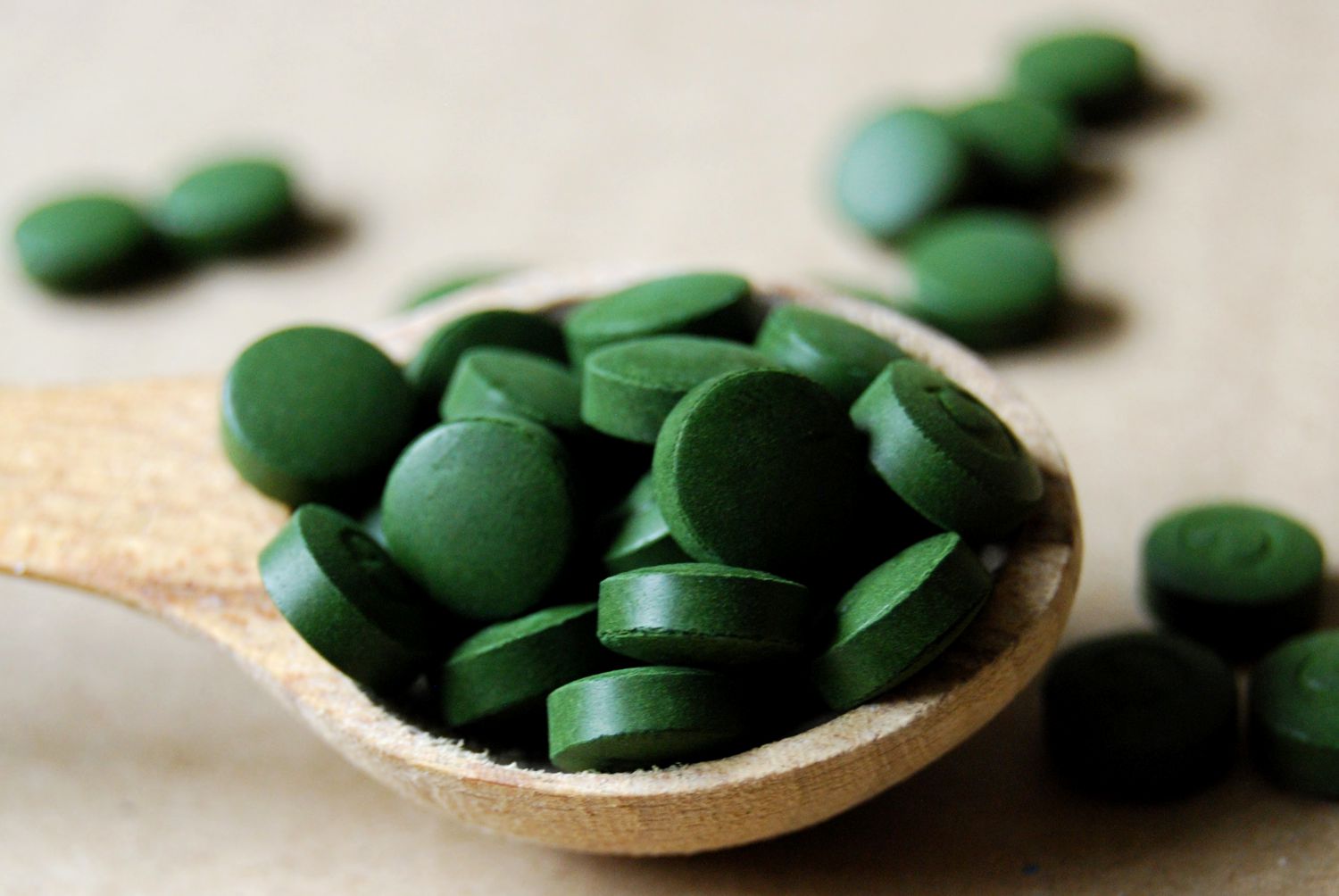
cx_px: 670
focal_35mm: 82
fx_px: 3072
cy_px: 448
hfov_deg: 24.6
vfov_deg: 16.6
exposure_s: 1/30
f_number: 5.6
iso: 1400
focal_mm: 55
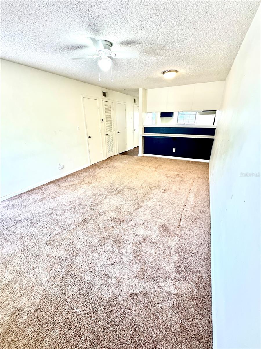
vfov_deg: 102.1
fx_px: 141
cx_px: 130
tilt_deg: -20.5
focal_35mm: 14
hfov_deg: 85.7
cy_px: 174
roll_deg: +1.3
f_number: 2.2
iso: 320
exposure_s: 1/120
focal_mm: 2.22
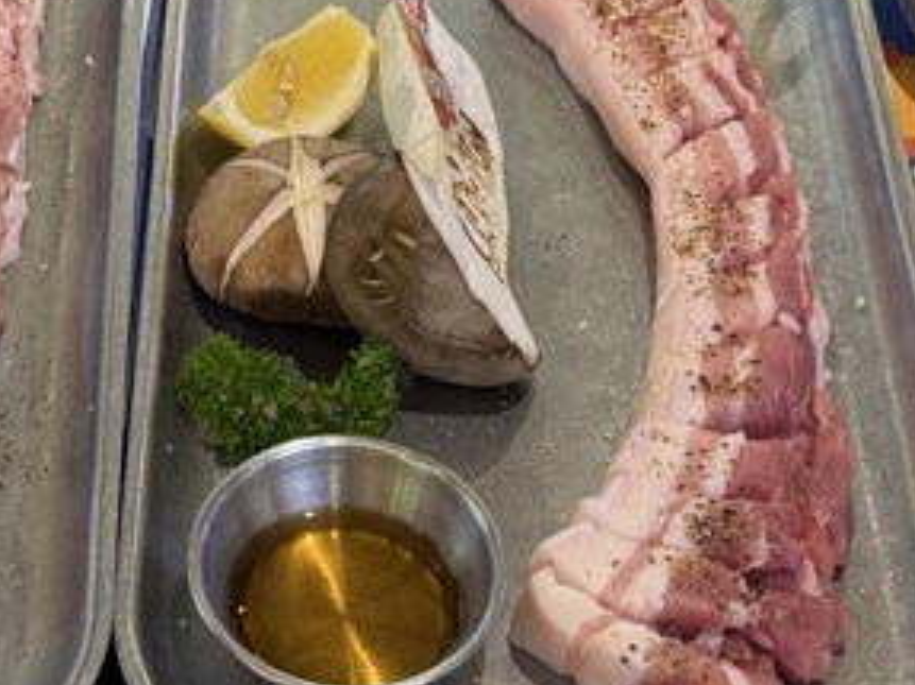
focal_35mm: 107
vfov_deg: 12.9
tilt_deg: -30.1
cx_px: 226
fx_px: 2827
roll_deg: -0.9
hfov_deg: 18.3
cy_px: -430
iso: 125
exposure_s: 1/71
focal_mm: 6.76
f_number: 1.78
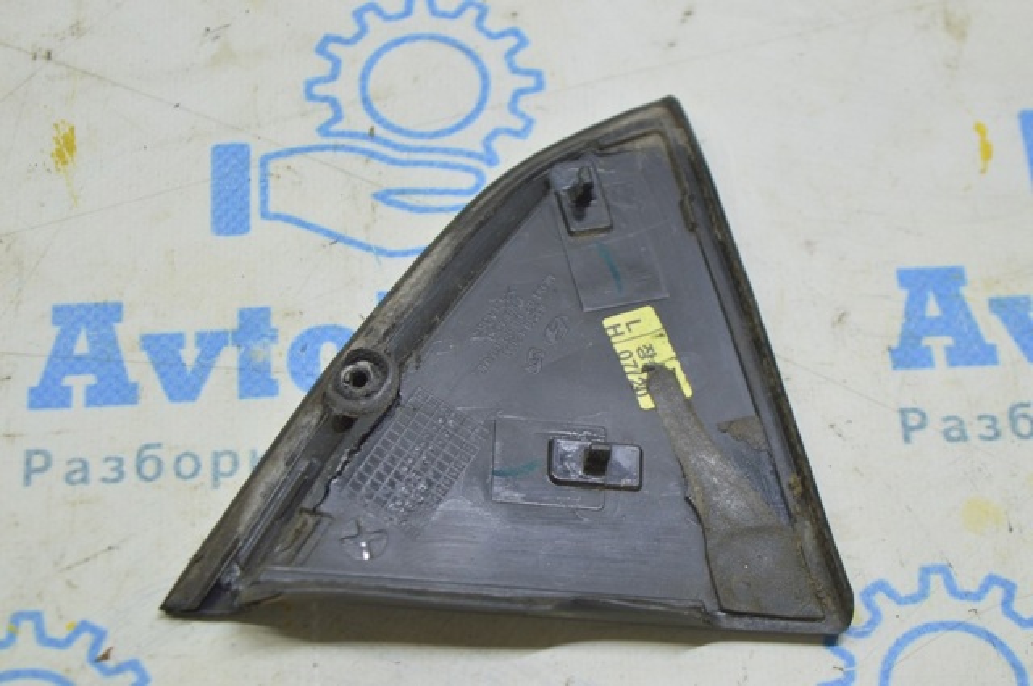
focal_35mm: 82
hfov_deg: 24.6
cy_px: 343
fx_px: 2364
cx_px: 516
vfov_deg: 16.5
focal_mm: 55
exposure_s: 1/20
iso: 400
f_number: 5.6
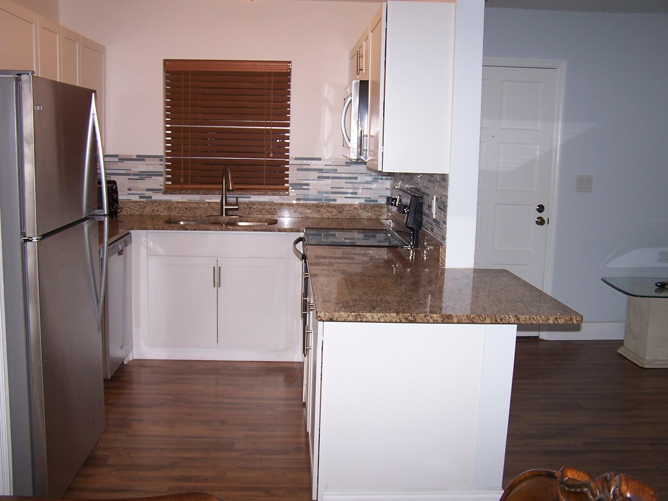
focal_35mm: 38
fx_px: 733
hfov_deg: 49.0
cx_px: 334
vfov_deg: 37.7
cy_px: 250
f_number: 2.8
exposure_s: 1/60
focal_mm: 6.3
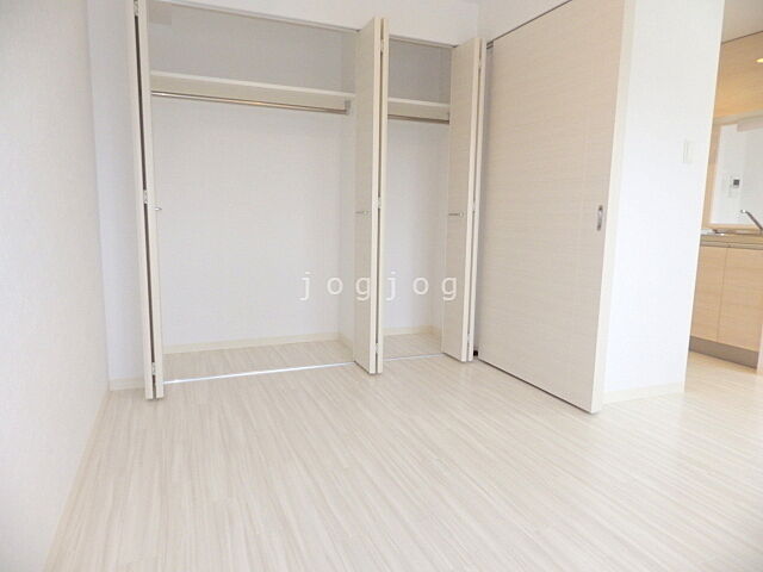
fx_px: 485
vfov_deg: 61.1
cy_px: 286
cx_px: 382
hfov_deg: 76.4
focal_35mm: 22
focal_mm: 4
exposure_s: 1/45
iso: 160
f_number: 3.1
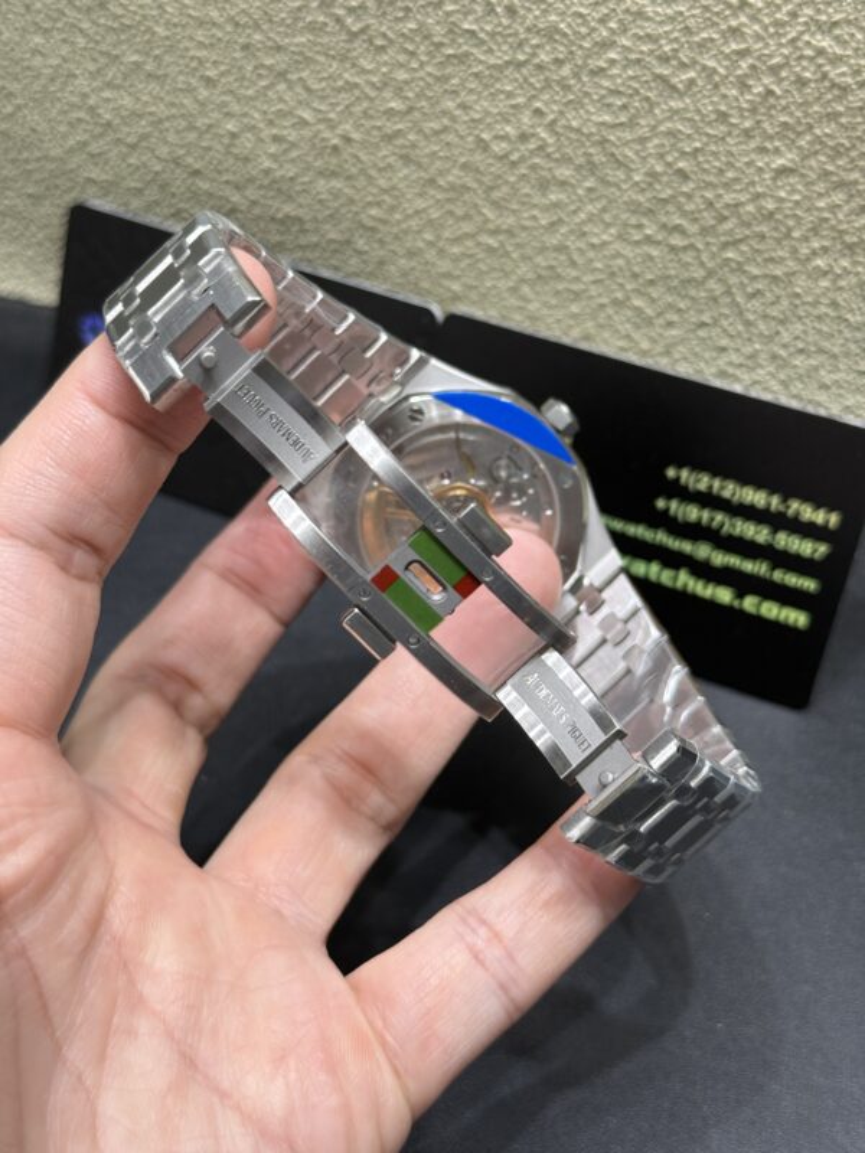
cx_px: 432
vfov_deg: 39.7
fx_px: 1599
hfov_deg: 30.3
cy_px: 576
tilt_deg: -48.1
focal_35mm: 48
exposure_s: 1/100
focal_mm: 6.76
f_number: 1.78
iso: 80
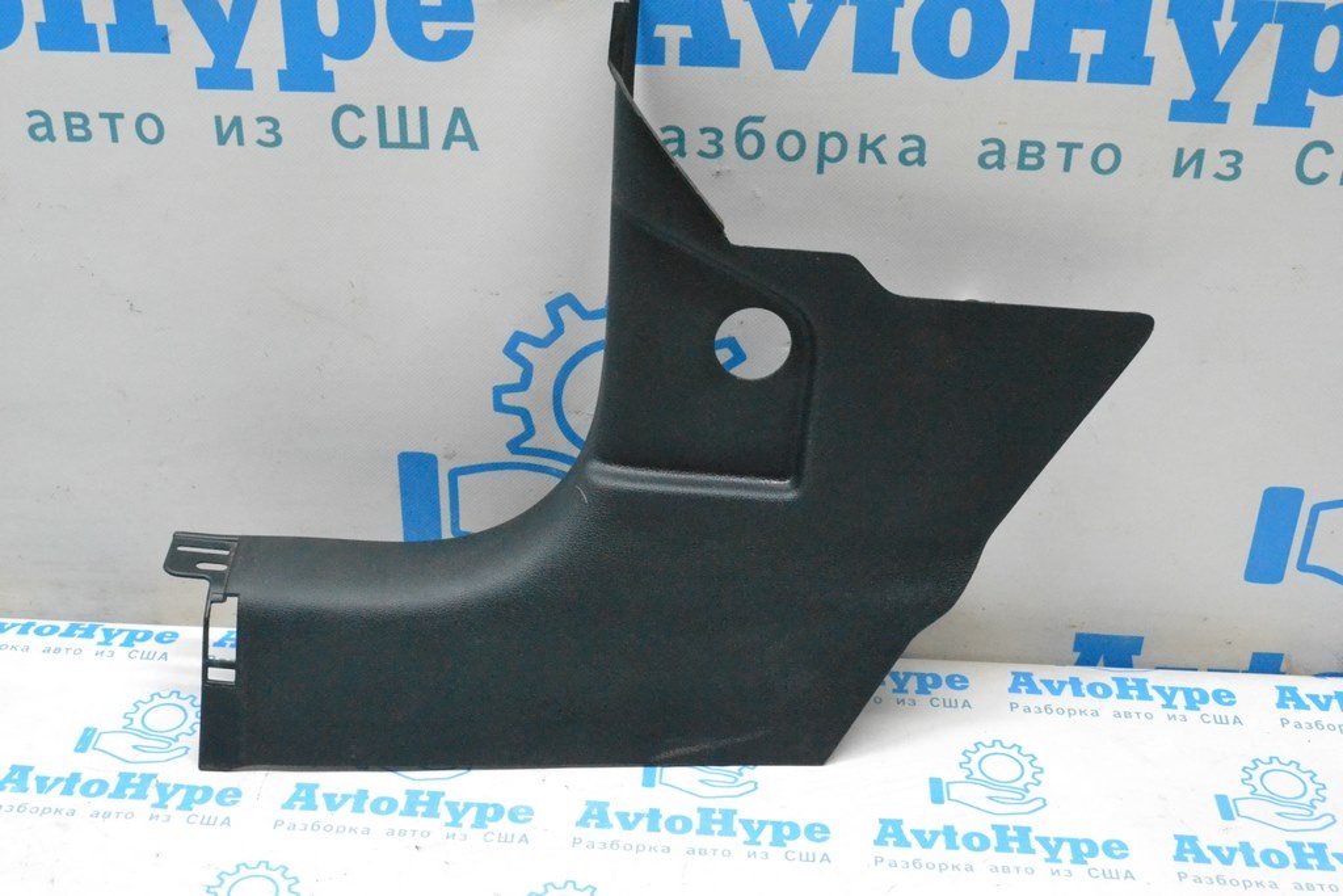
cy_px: 448
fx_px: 1791
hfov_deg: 41.1
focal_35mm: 48
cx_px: 672
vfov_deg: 28.1
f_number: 9
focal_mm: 32
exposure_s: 1/160
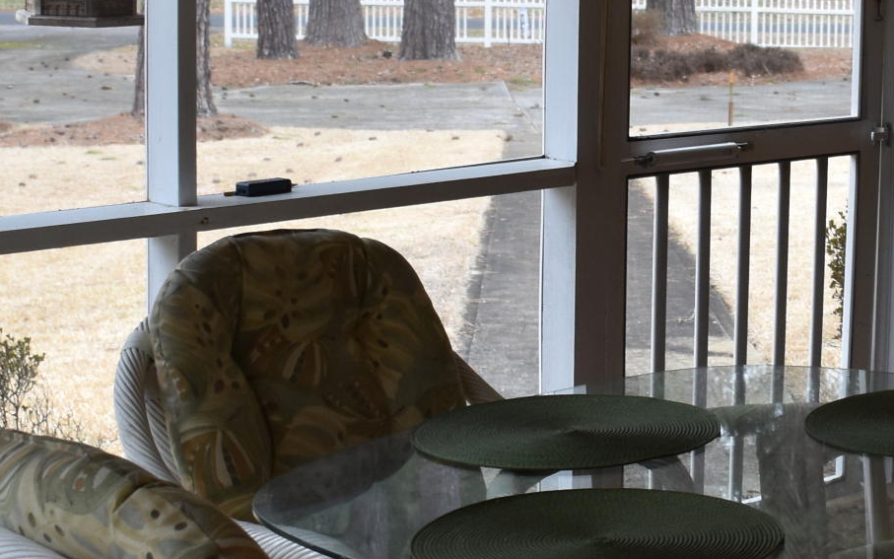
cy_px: 105
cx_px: 830
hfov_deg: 22.2
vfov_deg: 14.3
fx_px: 2217
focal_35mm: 91
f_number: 5.6
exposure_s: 1/125
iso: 400
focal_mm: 18
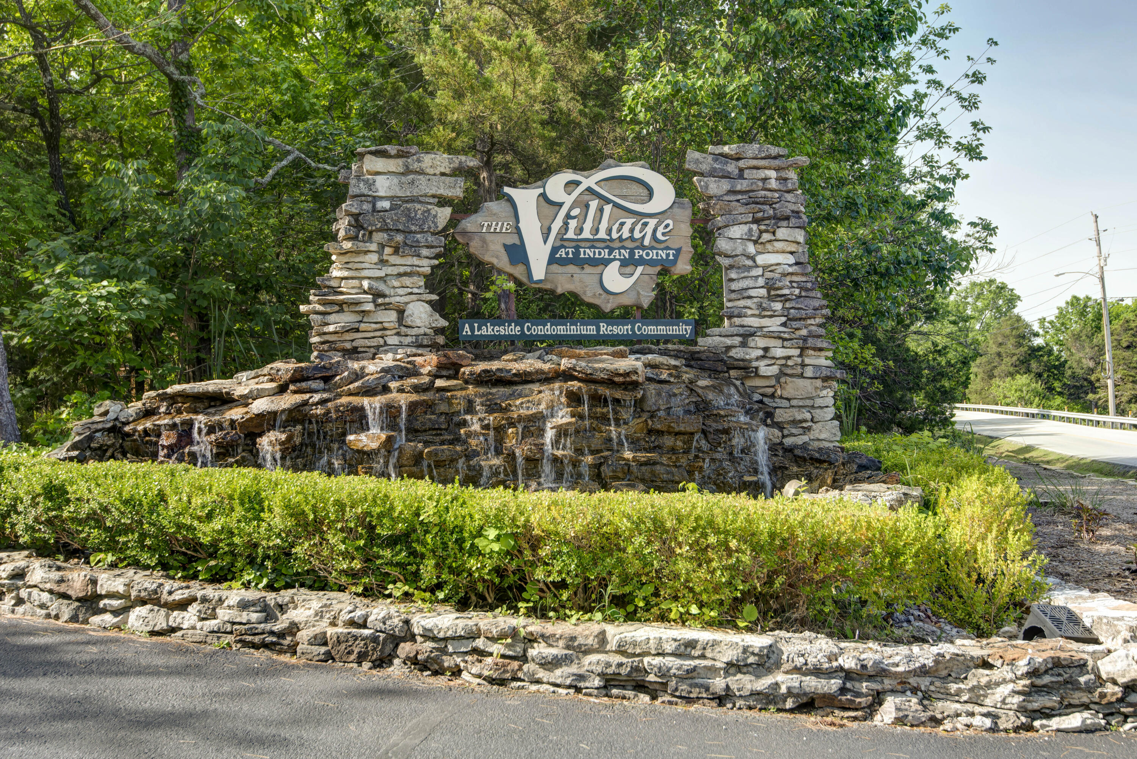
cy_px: 380
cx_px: 568
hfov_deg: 54.4
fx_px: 1106
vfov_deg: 37.9
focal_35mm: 35
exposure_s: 1/160
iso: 100
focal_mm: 35
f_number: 6.3
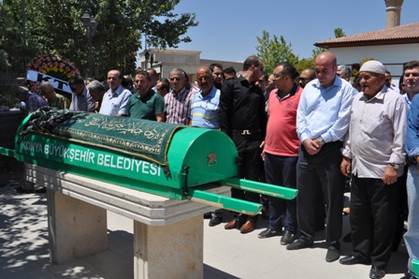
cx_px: 210
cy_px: 140
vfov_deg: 39.9
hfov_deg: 57.3
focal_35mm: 33
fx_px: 384
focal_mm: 22
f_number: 10
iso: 200
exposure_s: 1/400
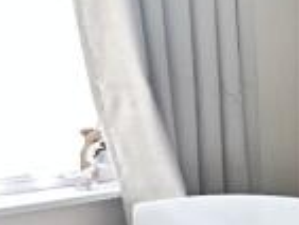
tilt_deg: -0.4
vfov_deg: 14.5
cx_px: 785
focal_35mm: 102
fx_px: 882
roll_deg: +0.1
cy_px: 77
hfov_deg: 12.8
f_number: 2.2
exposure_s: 1/99
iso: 200
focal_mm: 2.22
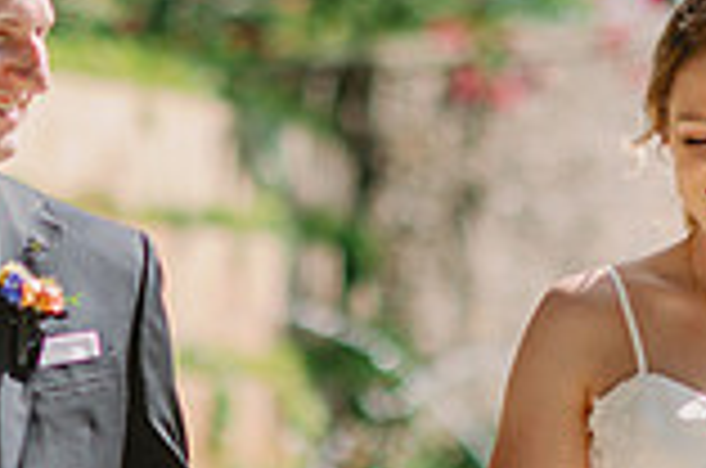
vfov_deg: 4.3
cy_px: 477
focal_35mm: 315
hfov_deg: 6.6
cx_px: 207
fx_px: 6165
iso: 64
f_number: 2
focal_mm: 85
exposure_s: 1/8000
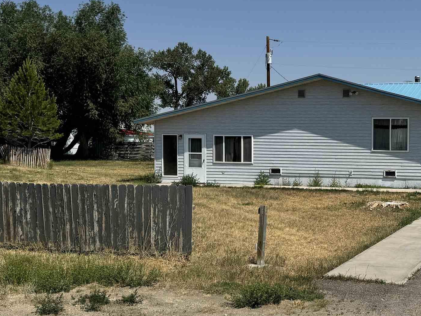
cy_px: 168
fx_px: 645
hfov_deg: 34.6
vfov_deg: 27.5
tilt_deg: -0.3
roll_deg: -1.5
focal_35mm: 53
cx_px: 361
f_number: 1.78
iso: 80
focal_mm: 6.76
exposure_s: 1/7937
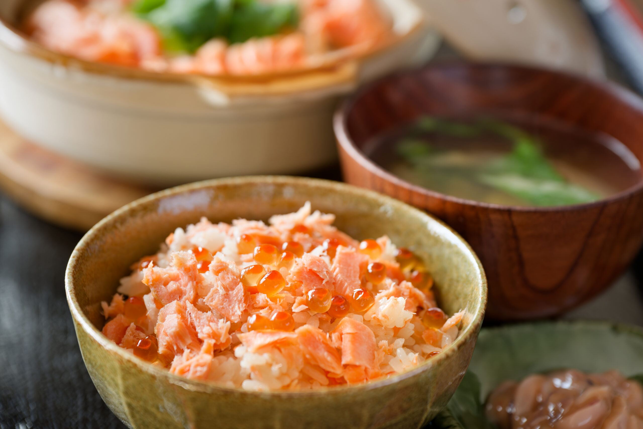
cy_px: 214
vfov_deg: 14.0
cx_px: 322
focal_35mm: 98
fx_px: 1750
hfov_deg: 20.8
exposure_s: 1/15
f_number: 5
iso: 100
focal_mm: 98
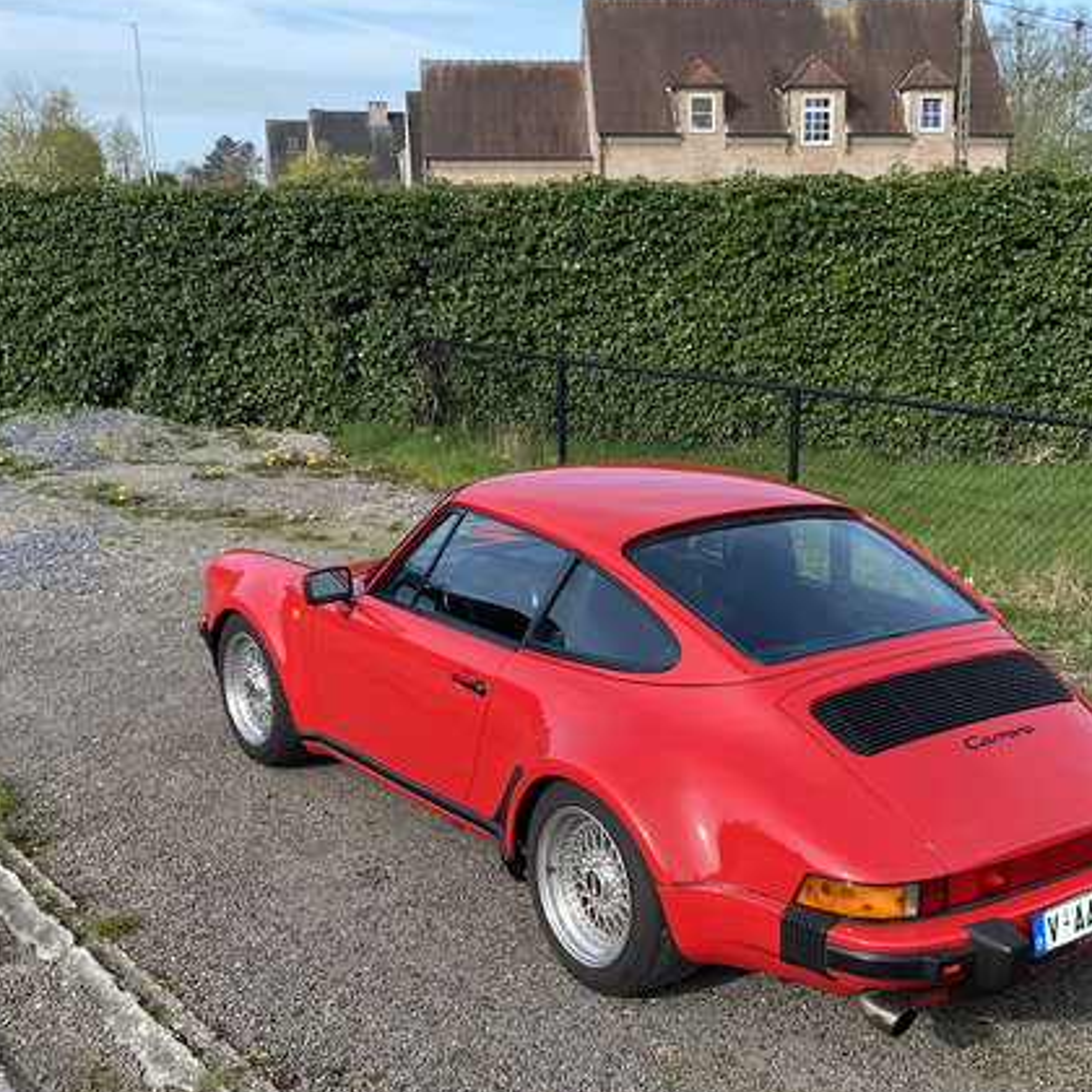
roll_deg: +0.1
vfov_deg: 39.8
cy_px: 673
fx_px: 1499
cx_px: 681
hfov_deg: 39.8
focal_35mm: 42
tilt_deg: -17.6
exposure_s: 1/934
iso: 32
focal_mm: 4.25
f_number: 1.8
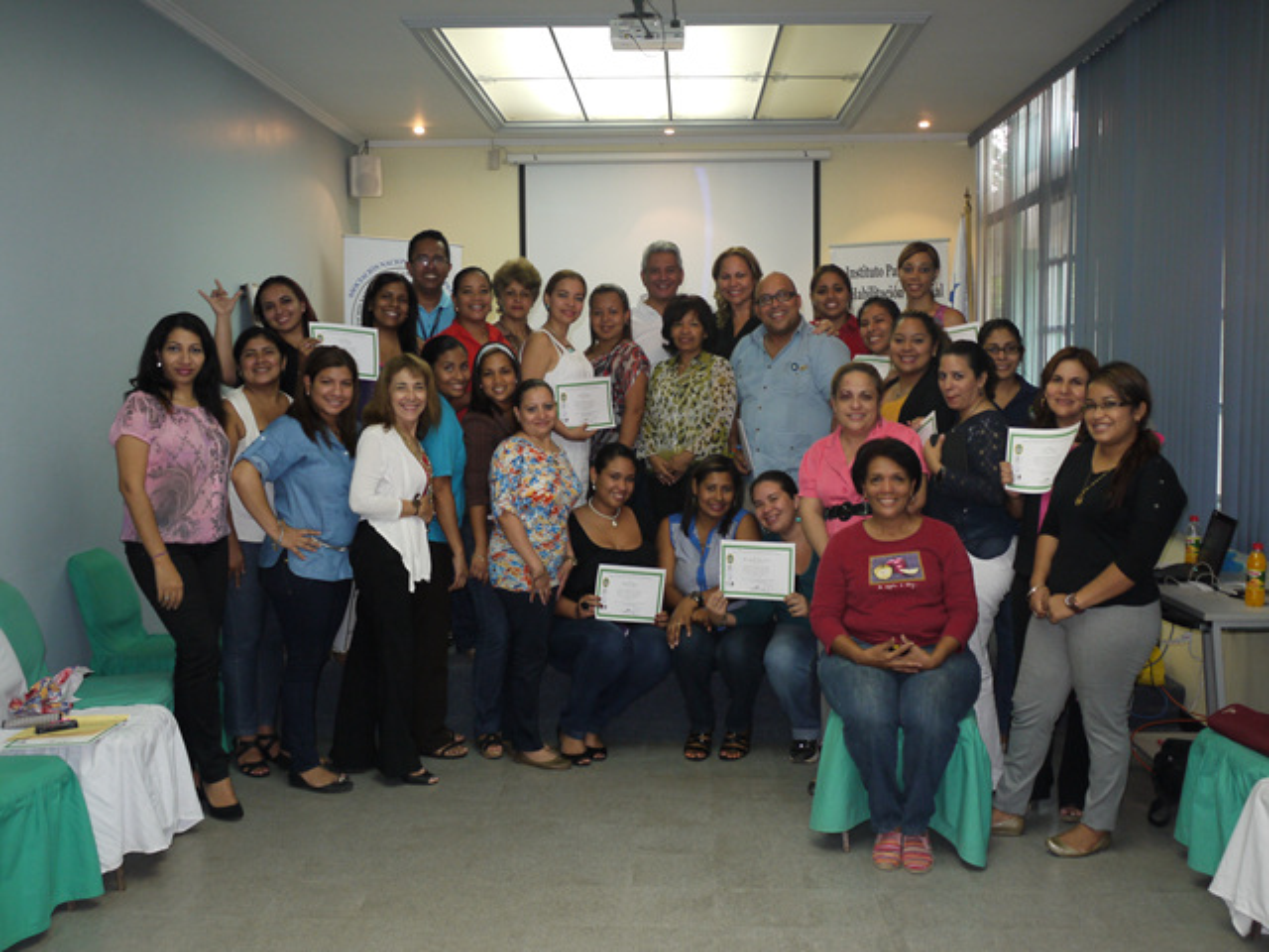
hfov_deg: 54.0
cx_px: 634
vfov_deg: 41.8
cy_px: 476
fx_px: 1246
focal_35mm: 34
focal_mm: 17
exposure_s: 1/30
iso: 400
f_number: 3.8
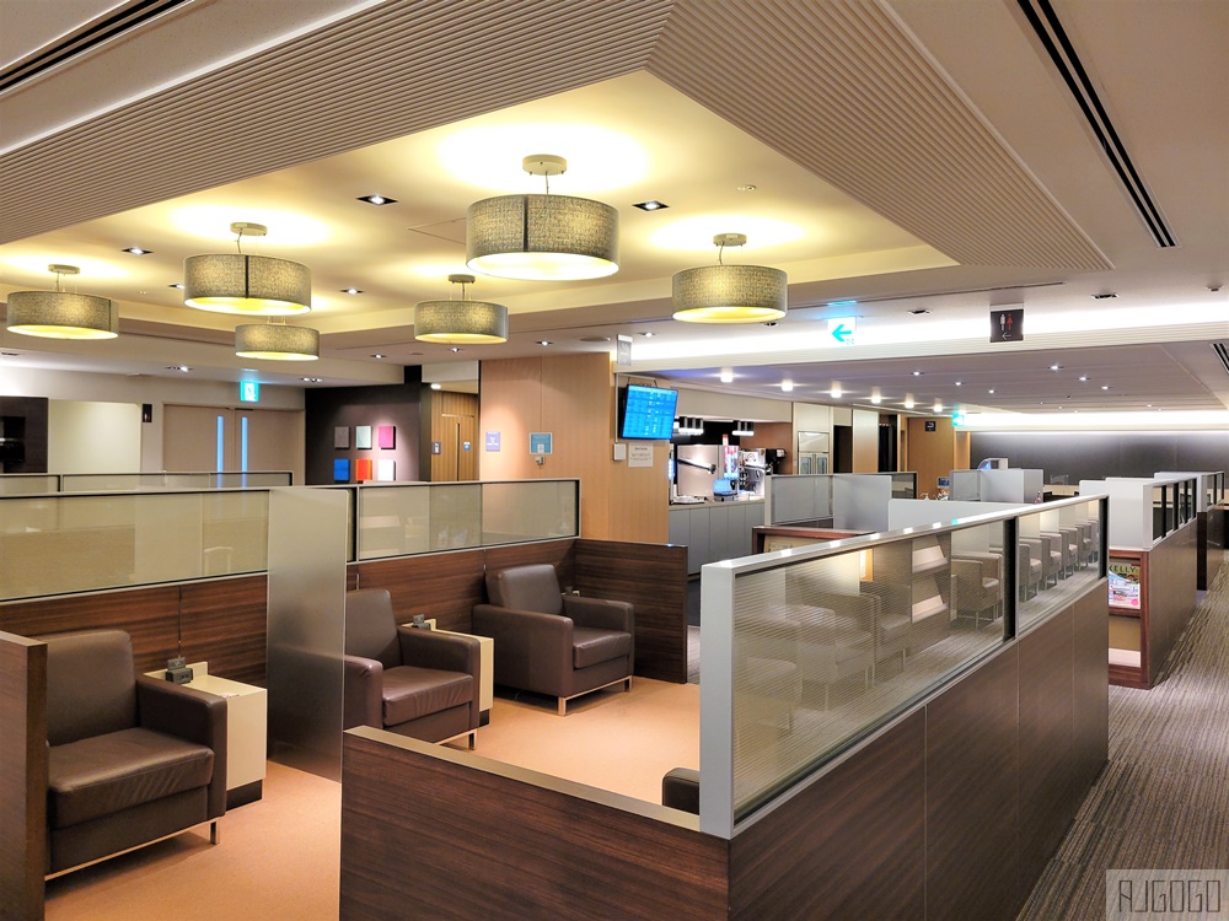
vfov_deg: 53.1
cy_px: 460
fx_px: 923
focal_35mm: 26
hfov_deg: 67.3
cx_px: 614
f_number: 1.8
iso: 200
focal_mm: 5.4
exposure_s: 1/60
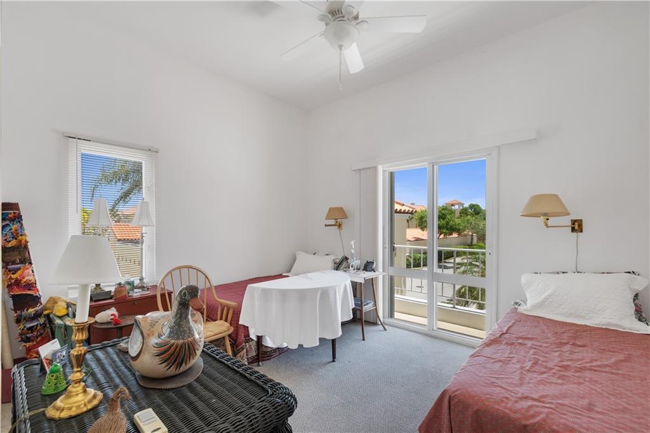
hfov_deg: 100.4
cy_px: 216
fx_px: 271
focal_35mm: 15
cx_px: 325
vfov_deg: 77.3
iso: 320
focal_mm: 10
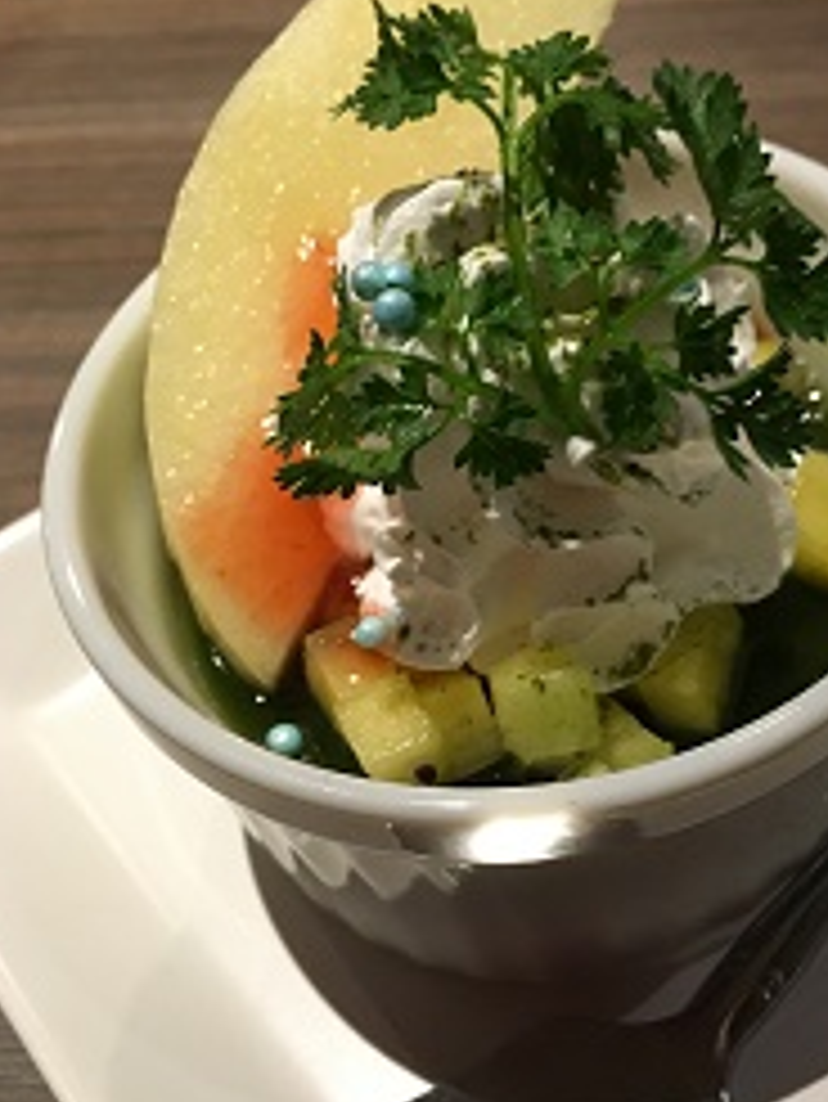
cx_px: 556
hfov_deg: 33.3
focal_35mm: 43
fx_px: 1370
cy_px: 605
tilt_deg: -53.9
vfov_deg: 43.8
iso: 200
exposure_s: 1/20
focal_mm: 4.15
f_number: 2.2
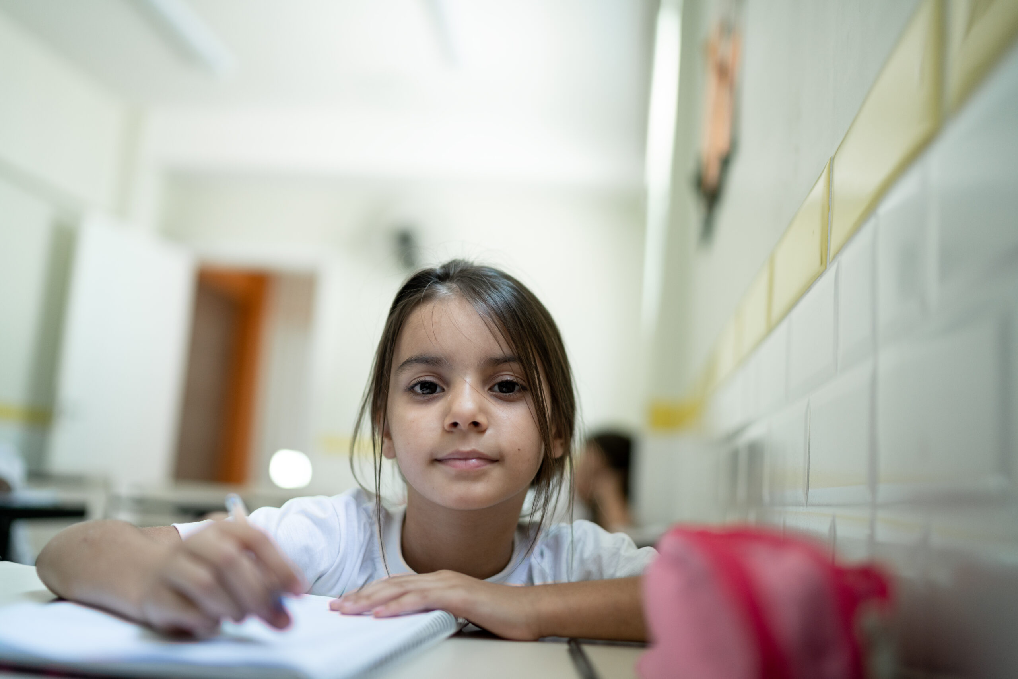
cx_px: 509
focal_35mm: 35
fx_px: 990
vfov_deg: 37.9
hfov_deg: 54.4
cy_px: 340
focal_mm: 35
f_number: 1.4
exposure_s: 1/320
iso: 500
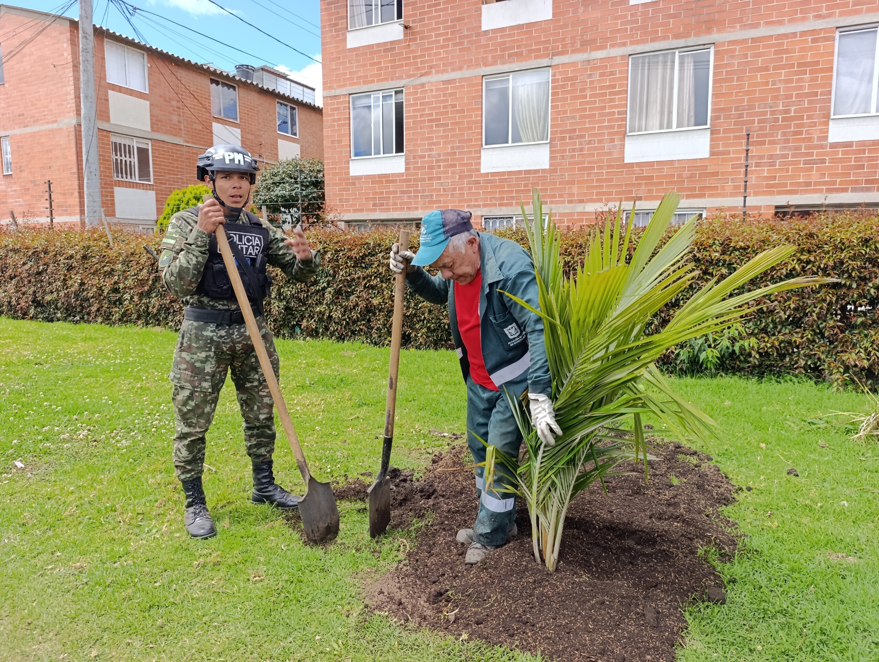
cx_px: 440
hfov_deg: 73.8
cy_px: 331
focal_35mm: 23
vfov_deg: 59.0
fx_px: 585
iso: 50
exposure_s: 1/215
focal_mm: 6.14
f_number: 1.6
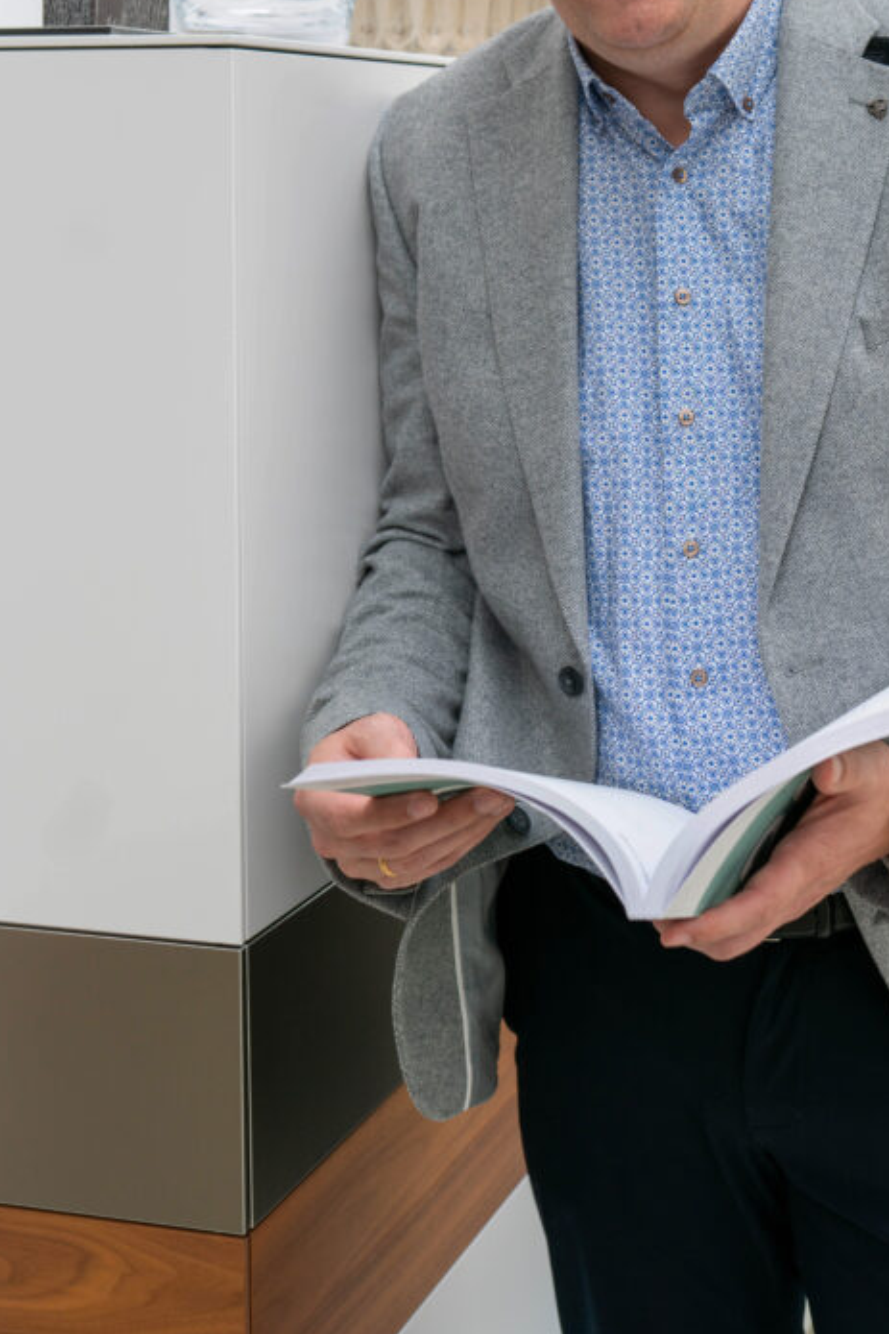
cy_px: 323
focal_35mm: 58
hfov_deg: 23.3
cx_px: 530
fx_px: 2149
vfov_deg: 33.8
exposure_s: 1/250
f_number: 4
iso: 200
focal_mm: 35
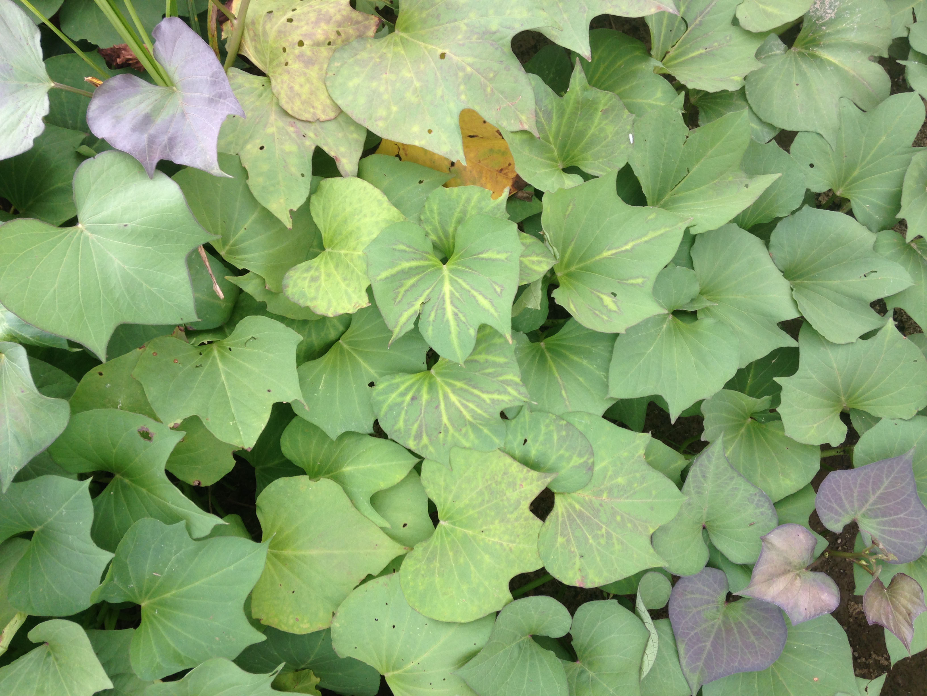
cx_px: 464
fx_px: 884
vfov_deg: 42.9
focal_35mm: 33
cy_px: 348
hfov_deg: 55.4
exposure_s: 1/121
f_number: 2.4
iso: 50
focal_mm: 4.12
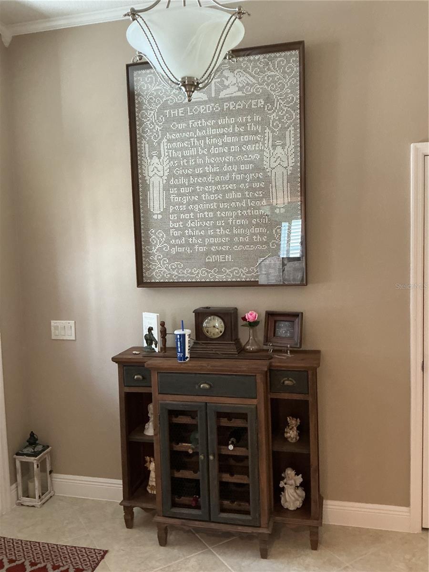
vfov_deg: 61.7
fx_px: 479
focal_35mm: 29
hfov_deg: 48.2
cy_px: 286
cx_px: 214
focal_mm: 3
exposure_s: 1/40
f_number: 1.8
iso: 250
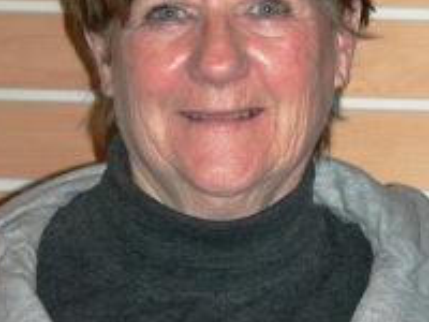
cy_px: 84
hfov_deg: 6.9
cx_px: 435
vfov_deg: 5.2
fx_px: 3557
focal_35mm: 287
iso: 167
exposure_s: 1/120
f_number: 3.5
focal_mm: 21.3
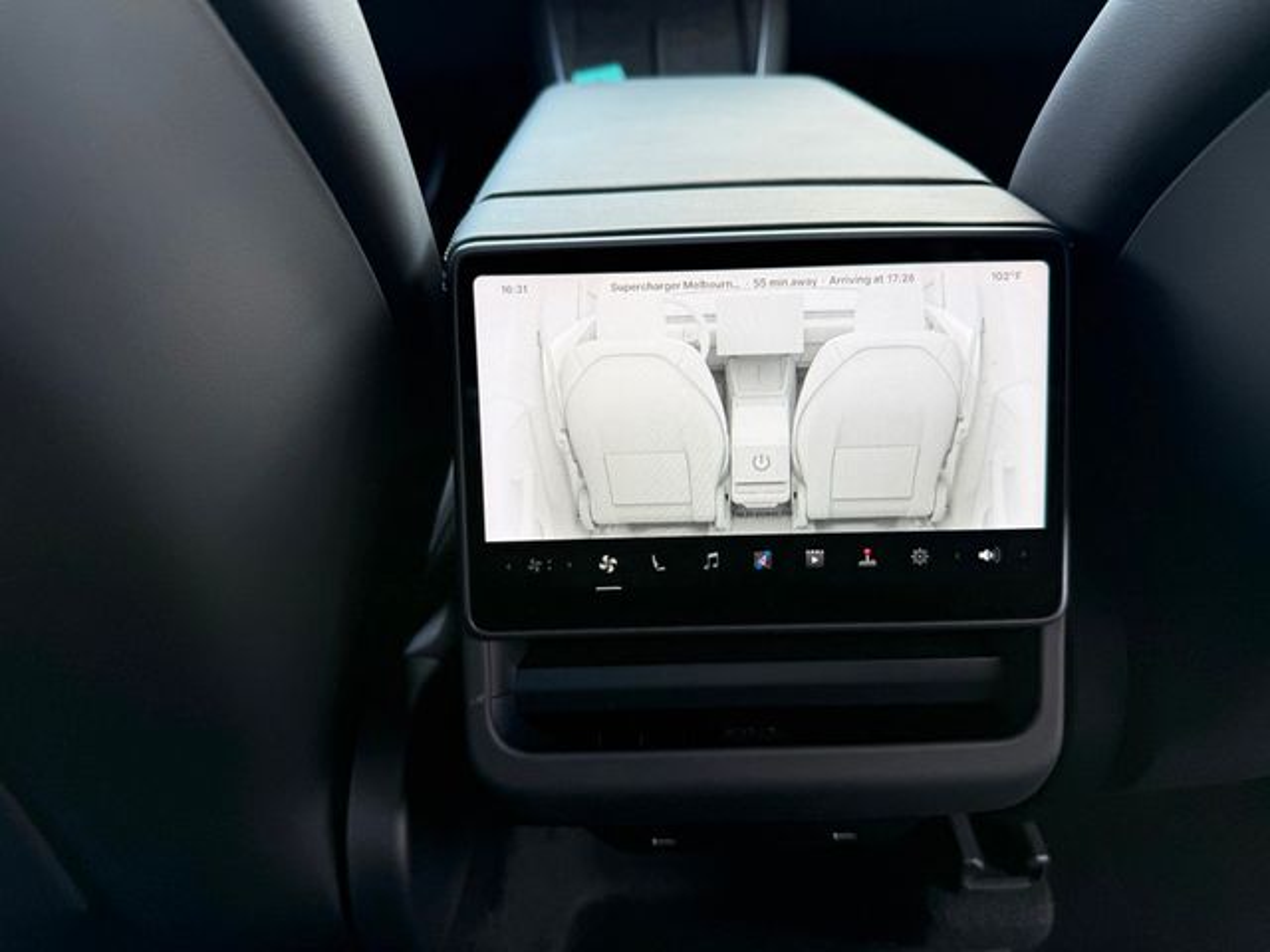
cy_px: 476
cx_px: 635
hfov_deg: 71.6
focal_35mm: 24
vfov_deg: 56.8
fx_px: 881
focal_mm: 6.76
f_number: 1.78
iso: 80
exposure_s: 1/323
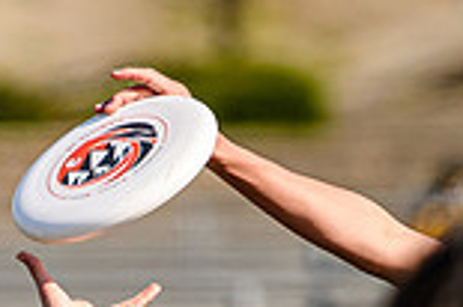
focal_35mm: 1731
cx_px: 198
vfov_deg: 0.8
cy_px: 272
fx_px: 22239
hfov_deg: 1.2
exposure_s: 1/2500
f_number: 3.2
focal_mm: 200
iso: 160
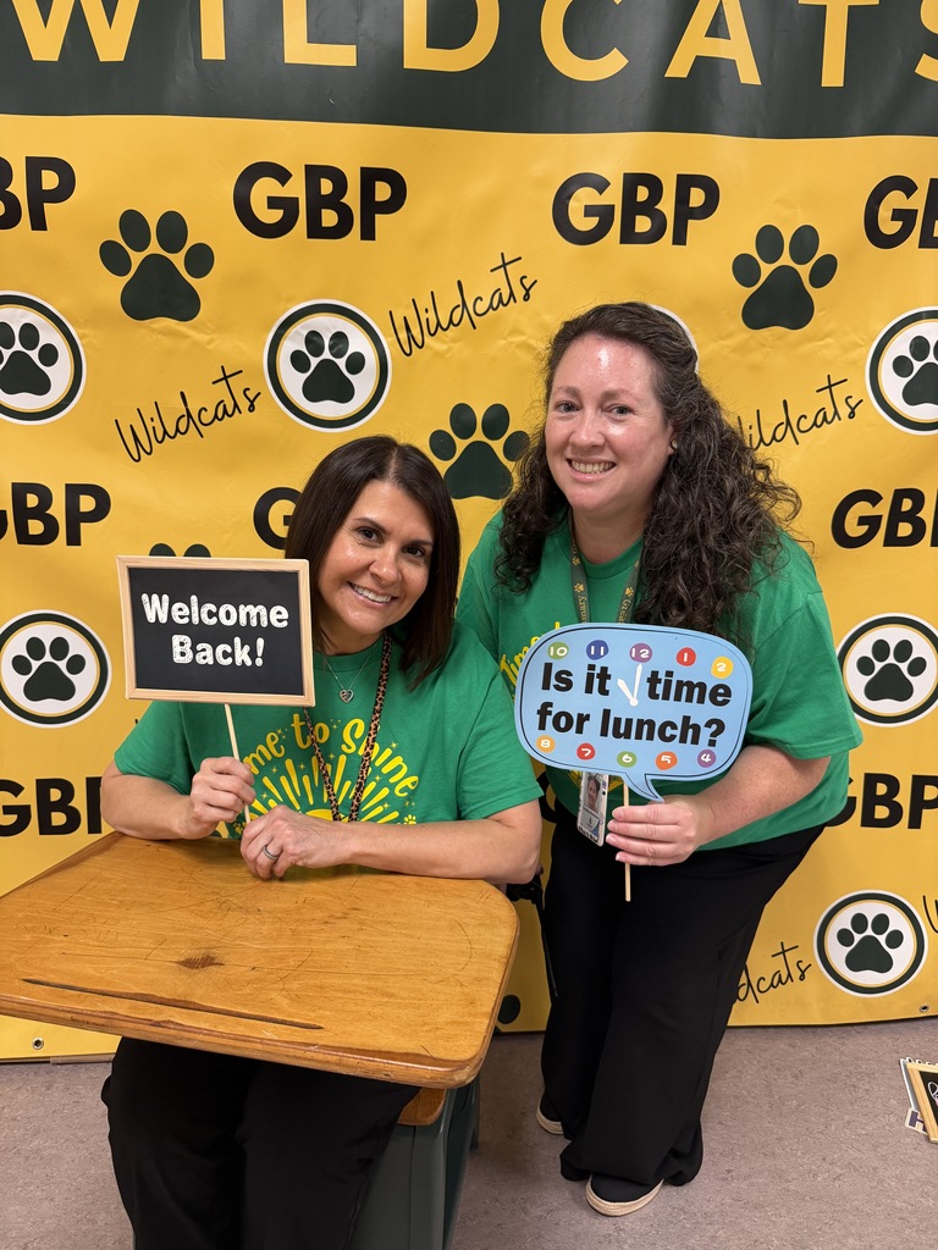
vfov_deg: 71.6
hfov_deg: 56.8
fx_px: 867
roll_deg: -1.2
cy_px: 625
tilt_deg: -16.0
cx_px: 469
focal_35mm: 24
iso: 250
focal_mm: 6.76
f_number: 1.78
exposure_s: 1/60
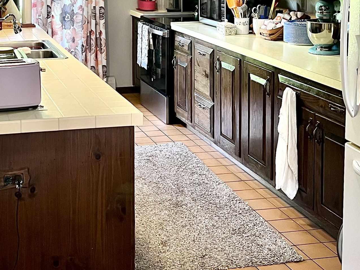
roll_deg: +0.5
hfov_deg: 30.1
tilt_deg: -6.1
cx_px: 76
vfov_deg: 22.4
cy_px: 2
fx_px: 655
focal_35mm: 63
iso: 160
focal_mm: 5.7
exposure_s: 1/60
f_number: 1.5
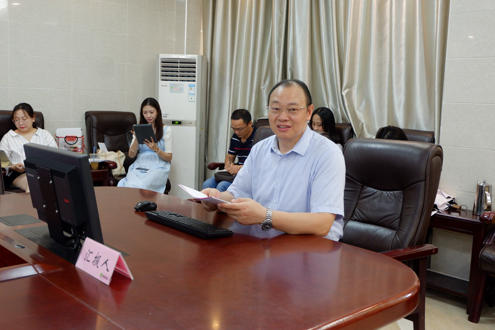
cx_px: 248
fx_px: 522
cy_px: 165
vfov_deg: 35.1
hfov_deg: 50.7
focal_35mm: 38
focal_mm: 25.6
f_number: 4.5
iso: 2500
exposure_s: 1/52
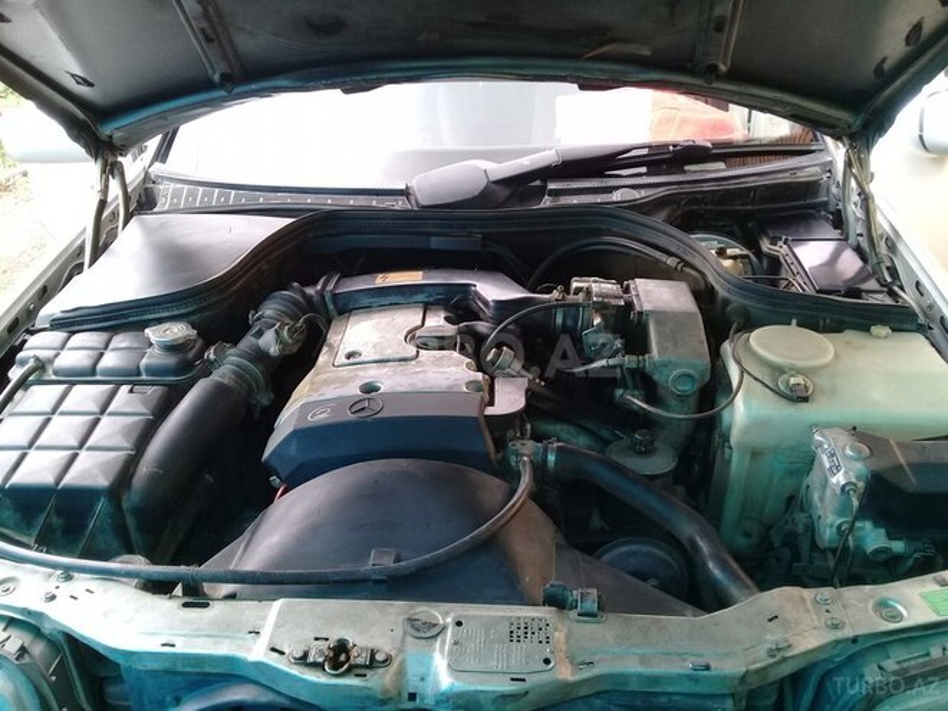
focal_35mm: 31
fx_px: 849
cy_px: 356
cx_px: 474
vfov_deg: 45.4
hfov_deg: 58.4
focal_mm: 3.3
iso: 50
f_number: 2.2
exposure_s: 1/33
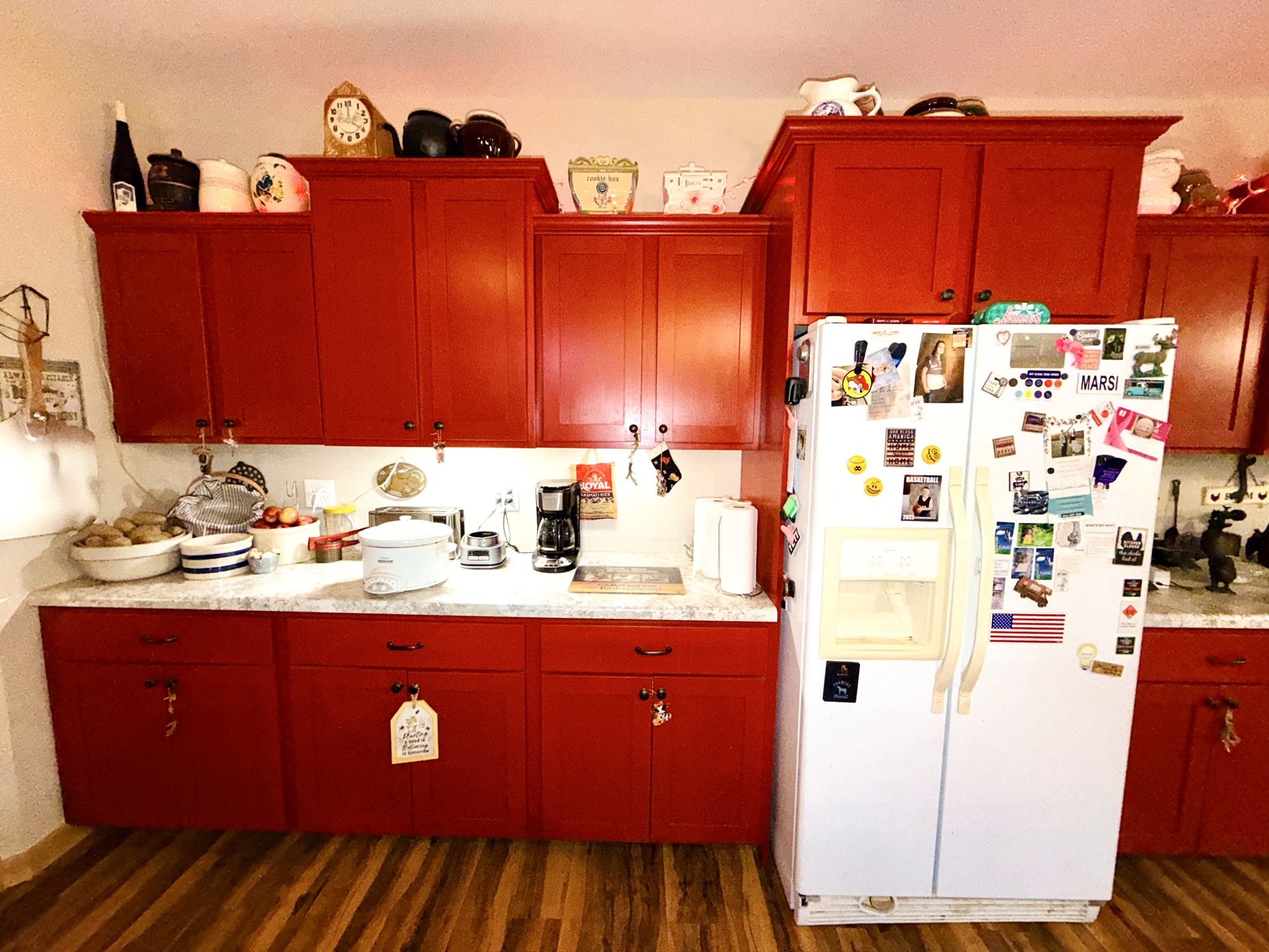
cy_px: 476
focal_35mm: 14
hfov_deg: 102.1
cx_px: 634
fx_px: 513
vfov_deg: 85.7
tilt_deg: -6.5
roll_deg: -1.0
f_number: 2.2
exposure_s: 1/43
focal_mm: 2.22
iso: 100
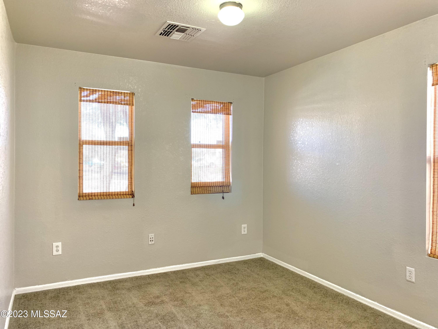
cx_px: 219
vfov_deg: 53.1
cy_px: 164
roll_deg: +0.4
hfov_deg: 67.3
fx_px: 329
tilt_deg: -1.2
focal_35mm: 26
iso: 250
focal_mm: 4.25
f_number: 1.8
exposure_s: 1/40
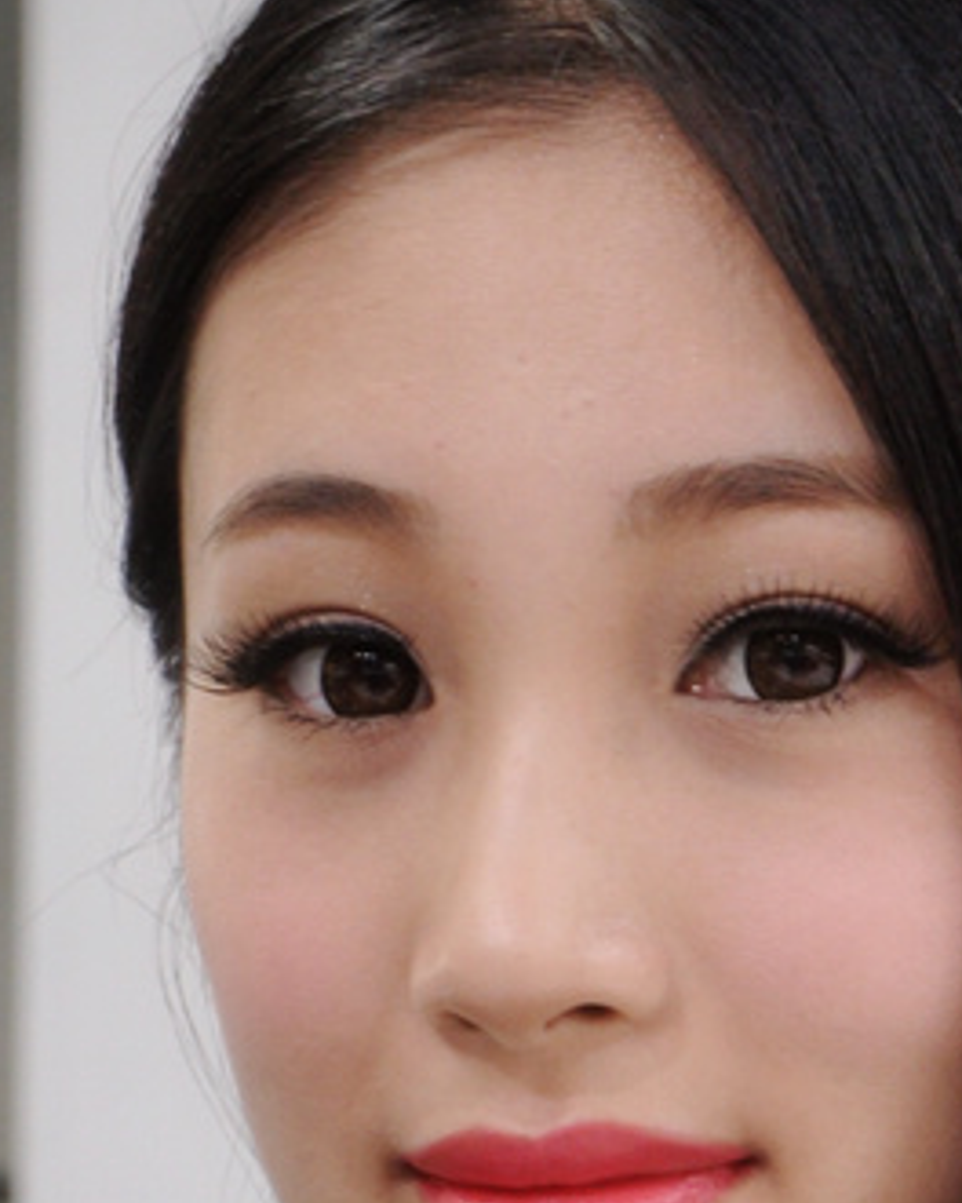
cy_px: 2054
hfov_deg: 6.0
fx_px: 9251
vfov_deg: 7.3
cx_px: 379
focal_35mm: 260
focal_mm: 45
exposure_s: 1/60
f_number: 8
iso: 720
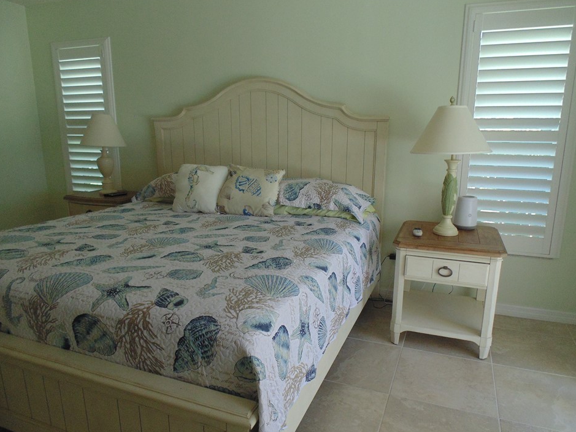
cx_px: 291
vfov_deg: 56.7
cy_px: 233
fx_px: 399
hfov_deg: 71.6
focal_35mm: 24
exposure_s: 1/30
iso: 160
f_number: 3.1
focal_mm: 4
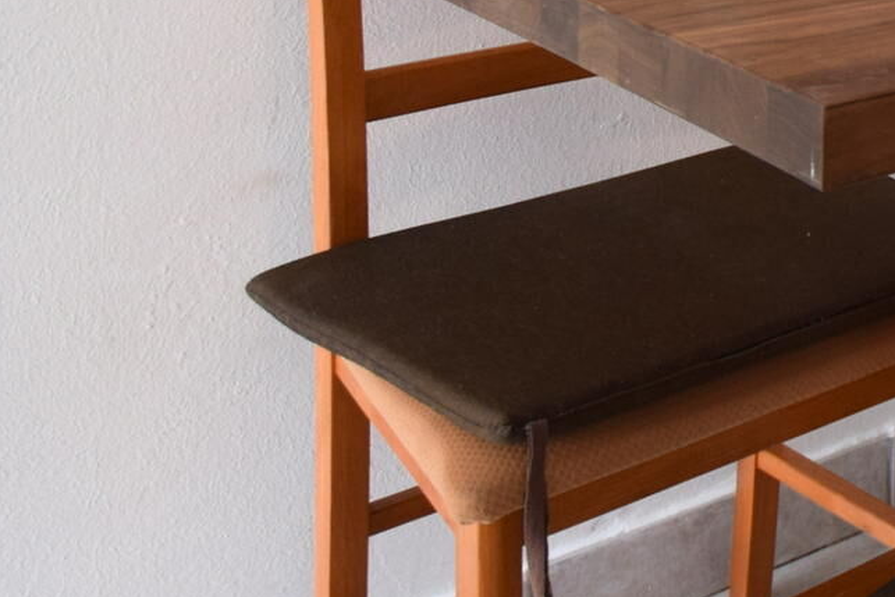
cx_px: 1411
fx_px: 1392
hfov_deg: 25.0
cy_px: -365
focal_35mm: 56
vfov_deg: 20.0
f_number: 4.5
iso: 400
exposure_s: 1/80
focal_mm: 10
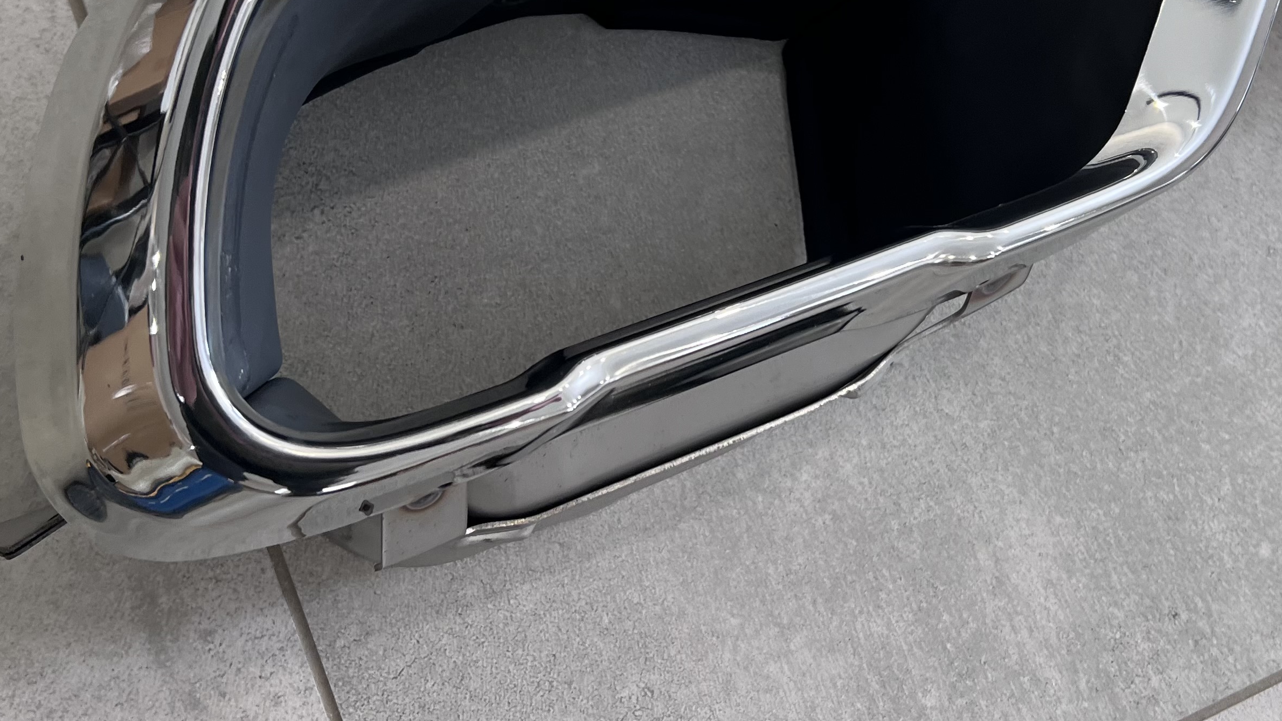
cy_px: 196
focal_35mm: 48
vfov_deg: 24.7
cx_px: 657
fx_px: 1632
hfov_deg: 42.9
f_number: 1.5
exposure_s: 1/102
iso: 125
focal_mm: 5.7
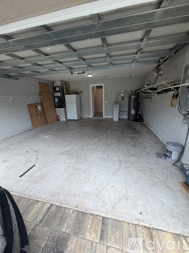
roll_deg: +0.4
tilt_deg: -14.3
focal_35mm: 14
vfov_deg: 102.1
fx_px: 102
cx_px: 94
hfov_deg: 85.7
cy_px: 126
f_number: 2.2
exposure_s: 1/159
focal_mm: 2.22
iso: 40
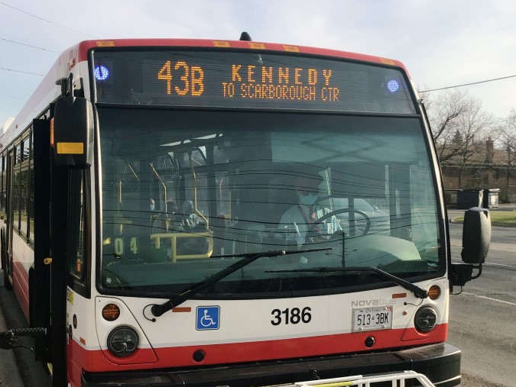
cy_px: 234
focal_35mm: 47
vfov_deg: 30.8
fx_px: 701
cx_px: 219
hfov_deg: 40.3
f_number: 2.4
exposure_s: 1/936
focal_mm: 3.3
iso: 25
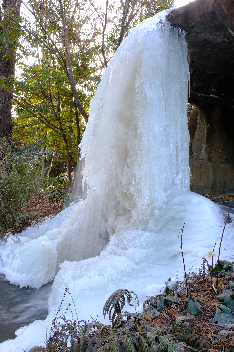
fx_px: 312
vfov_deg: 58.7
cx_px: 117
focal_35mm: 32
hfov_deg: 41.1
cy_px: 176
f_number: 16
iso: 800
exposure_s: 1/6
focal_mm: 21.6
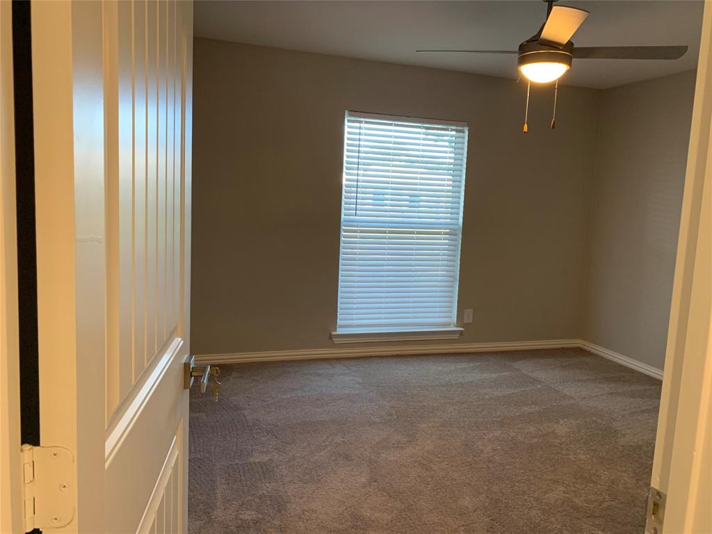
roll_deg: -2.0
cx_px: 356
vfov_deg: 53.1
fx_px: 535
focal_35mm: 26
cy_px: 267
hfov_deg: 67.3
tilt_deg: -6.0
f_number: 1.8
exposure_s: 1/60
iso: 160
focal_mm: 4.25
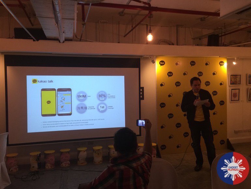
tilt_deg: -2.1
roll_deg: +0.4
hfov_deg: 61.6
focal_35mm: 29
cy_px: 94
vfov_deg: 48.3
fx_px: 210
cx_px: 126
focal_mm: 4.15
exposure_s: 1/15
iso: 40
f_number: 2.2
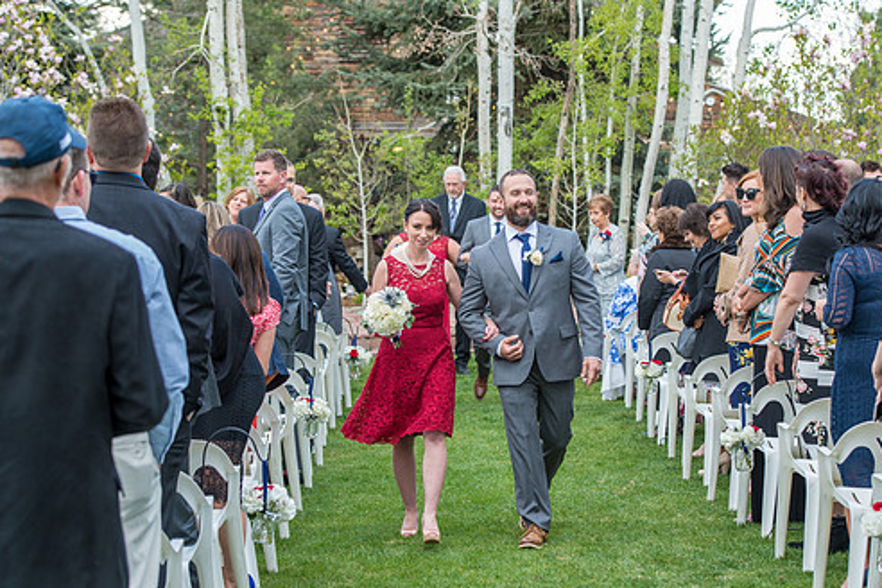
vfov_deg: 14.9
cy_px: 311
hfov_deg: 22.1
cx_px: 491
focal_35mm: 92
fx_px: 2254
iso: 400
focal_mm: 78
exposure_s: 1/200
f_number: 5
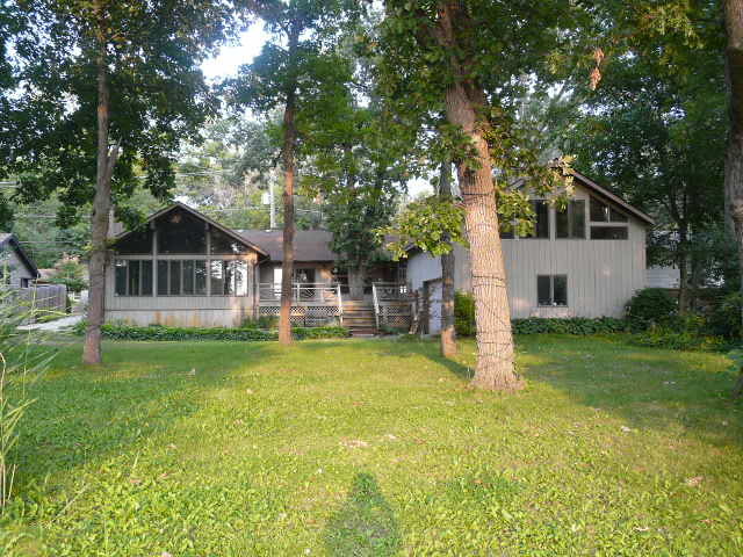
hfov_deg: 55.4
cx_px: 372
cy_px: 278
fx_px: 708
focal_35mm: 33
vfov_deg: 42.9
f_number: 2.8
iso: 100
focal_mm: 4.6
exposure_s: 1/40
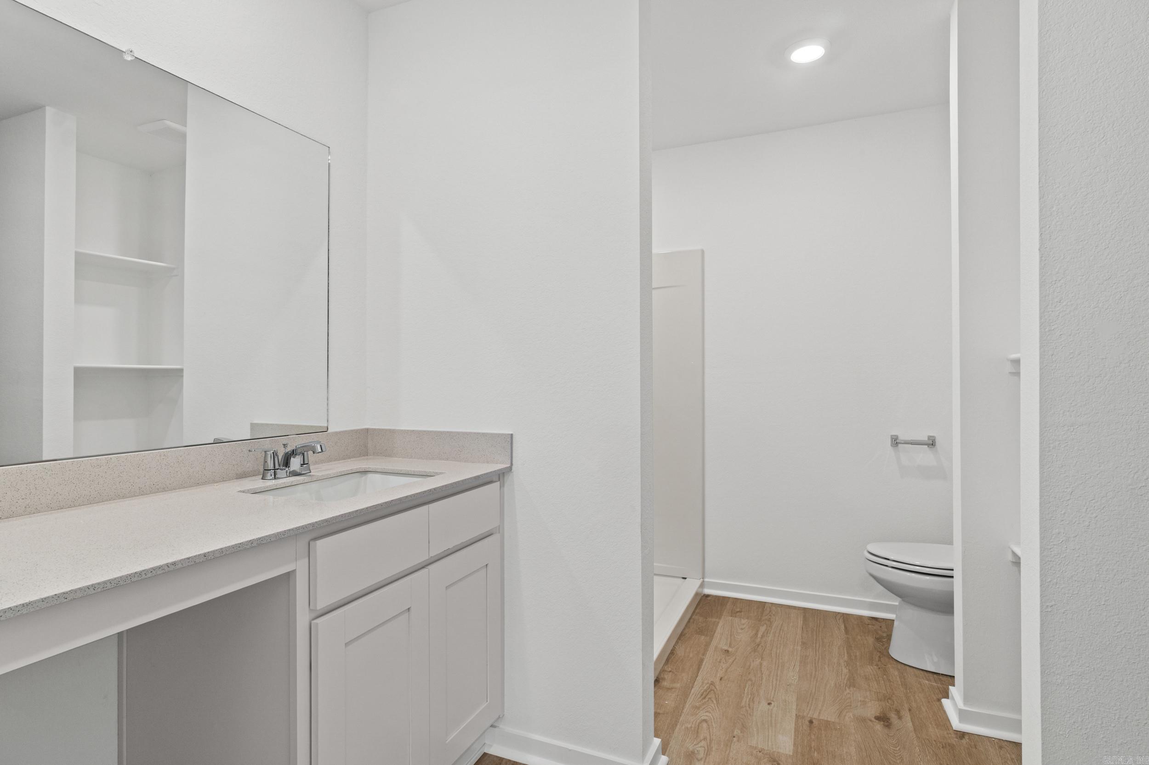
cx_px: 574
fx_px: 574
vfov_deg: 67.4
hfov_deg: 90.0
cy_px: 382
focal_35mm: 18
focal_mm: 12
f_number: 9
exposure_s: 1/5
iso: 250
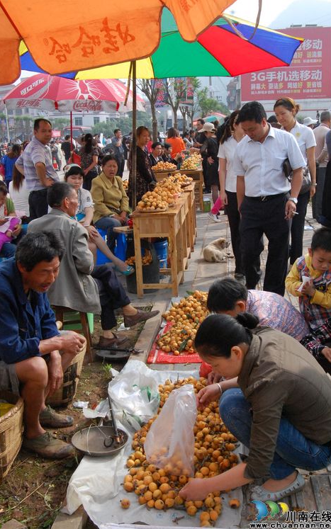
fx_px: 577
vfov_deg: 49.3
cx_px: 164
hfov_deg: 32.0
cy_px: 266
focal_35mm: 40
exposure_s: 1/640
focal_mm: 26
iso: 1600
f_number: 13
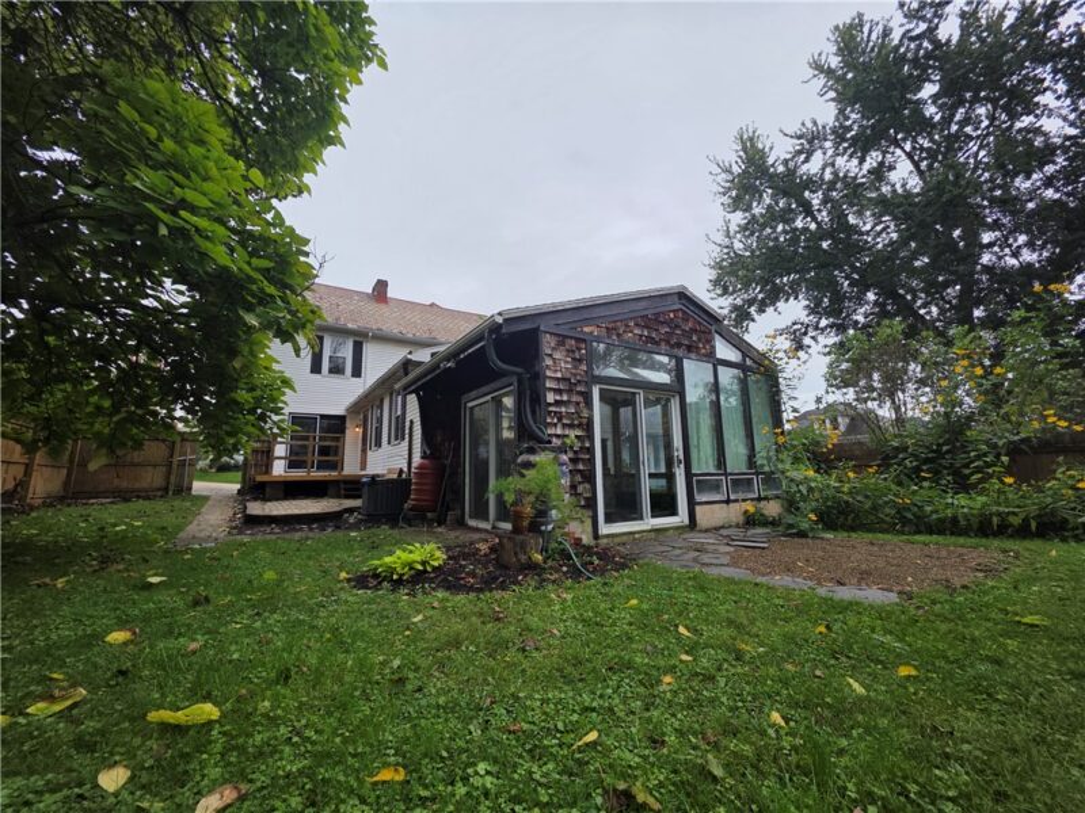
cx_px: 542
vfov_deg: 89.9
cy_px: 406
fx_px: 407
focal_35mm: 13
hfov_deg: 106.2
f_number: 1.9
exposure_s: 1/280
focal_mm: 2.2
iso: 40
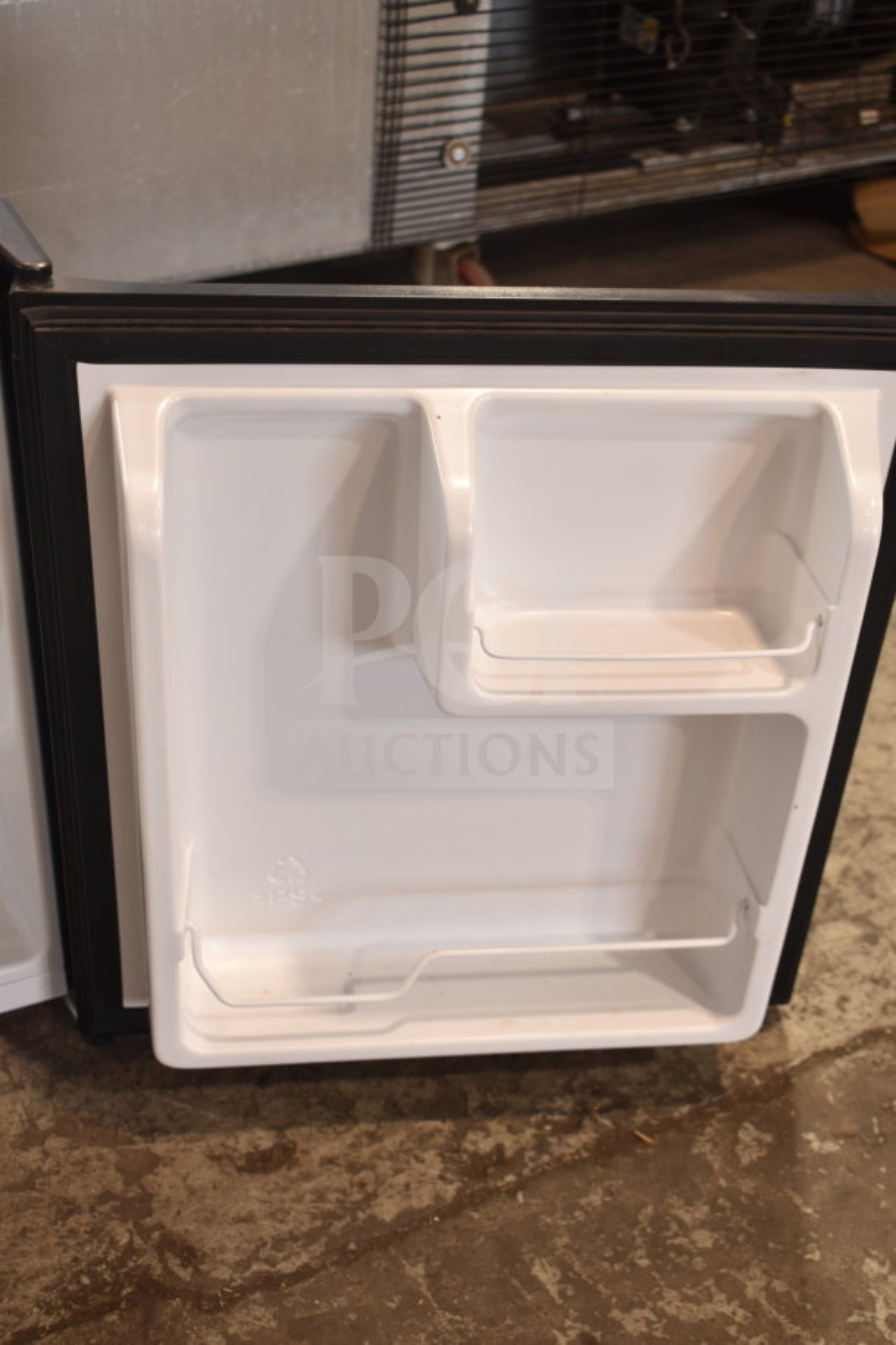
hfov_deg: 29.9
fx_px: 1680
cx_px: 448
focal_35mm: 45
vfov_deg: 43.6
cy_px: 672
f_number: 4.2
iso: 320
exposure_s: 1/50
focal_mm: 30
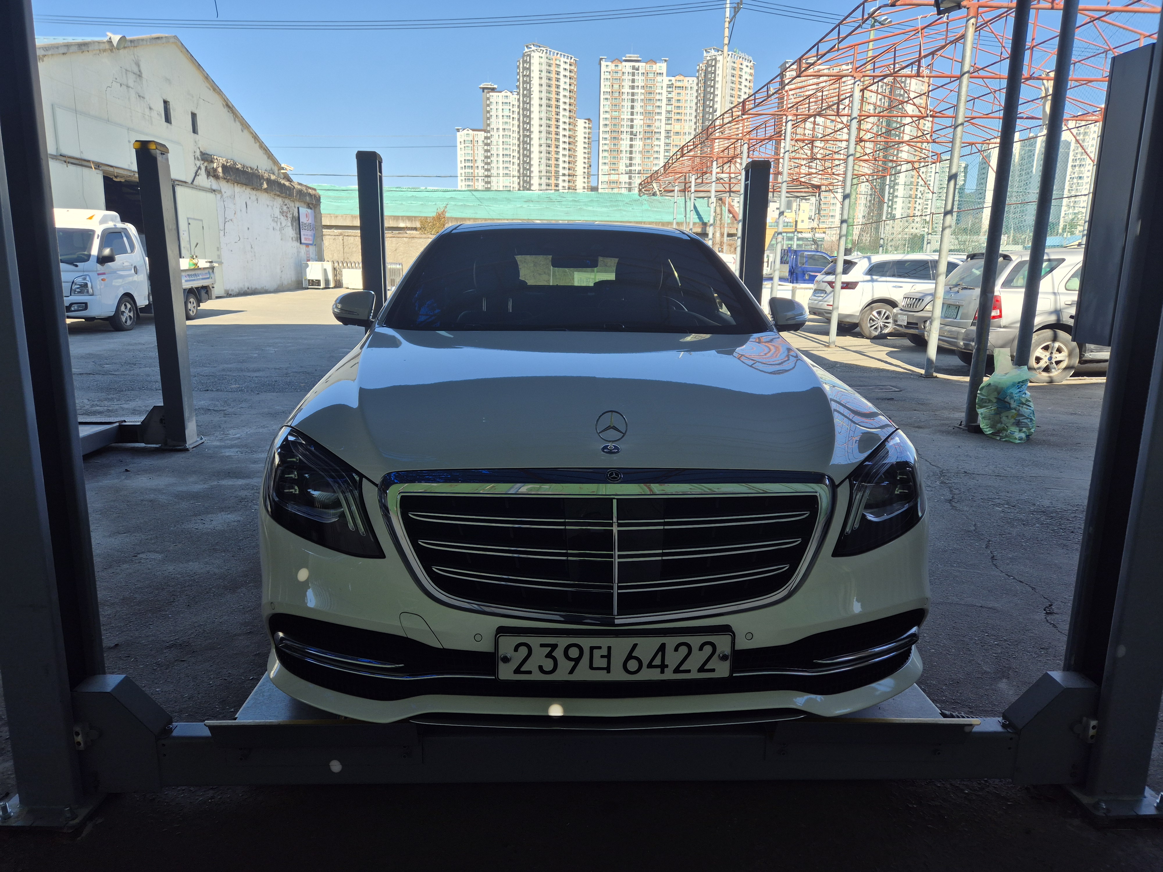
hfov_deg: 73.9
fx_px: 773
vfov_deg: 58.9
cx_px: 582
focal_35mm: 23
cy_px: 436
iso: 25
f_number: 1.8
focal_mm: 5.4
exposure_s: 1/830
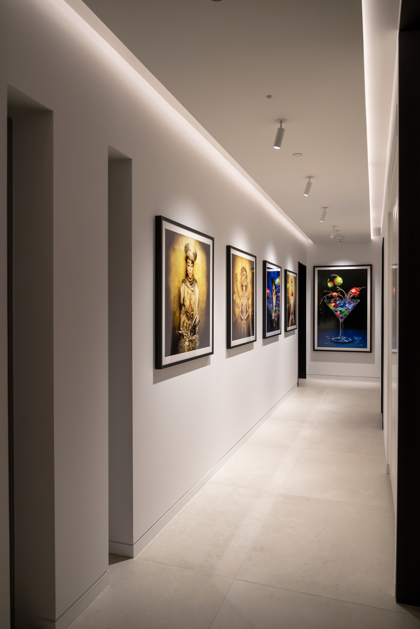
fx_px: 437
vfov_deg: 71.5
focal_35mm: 25
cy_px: 314
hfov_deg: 51.3
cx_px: 210
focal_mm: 25
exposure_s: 1/160
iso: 1600
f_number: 3.5
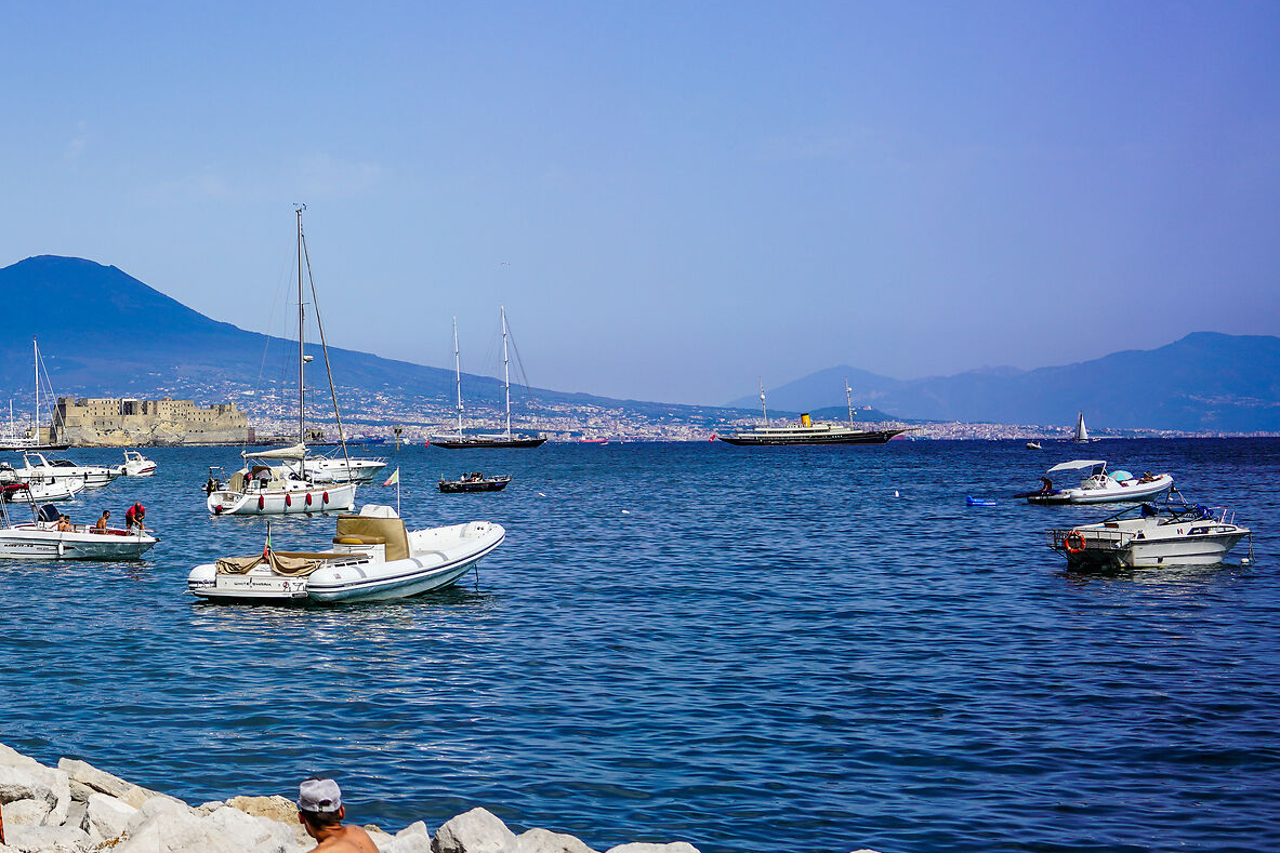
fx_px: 2525
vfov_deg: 19.2
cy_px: 376
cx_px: 17
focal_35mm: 71
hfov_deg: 27.0
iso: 100
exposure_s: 1/1250
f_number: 5
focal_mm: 35
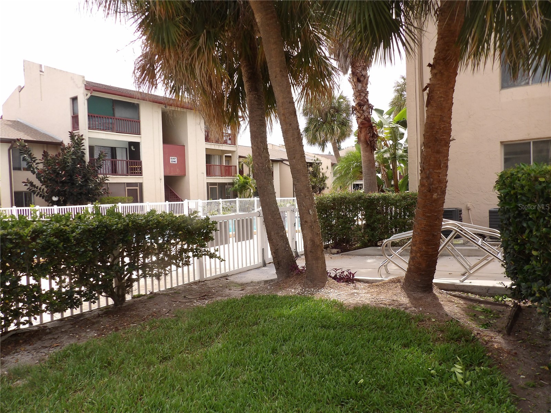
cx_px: 276
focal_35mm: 24
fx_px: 382
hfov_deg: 71.6
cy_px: 206
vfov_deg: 56.8
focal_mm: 4.3
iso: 100
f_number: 3.2
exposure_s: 1/651
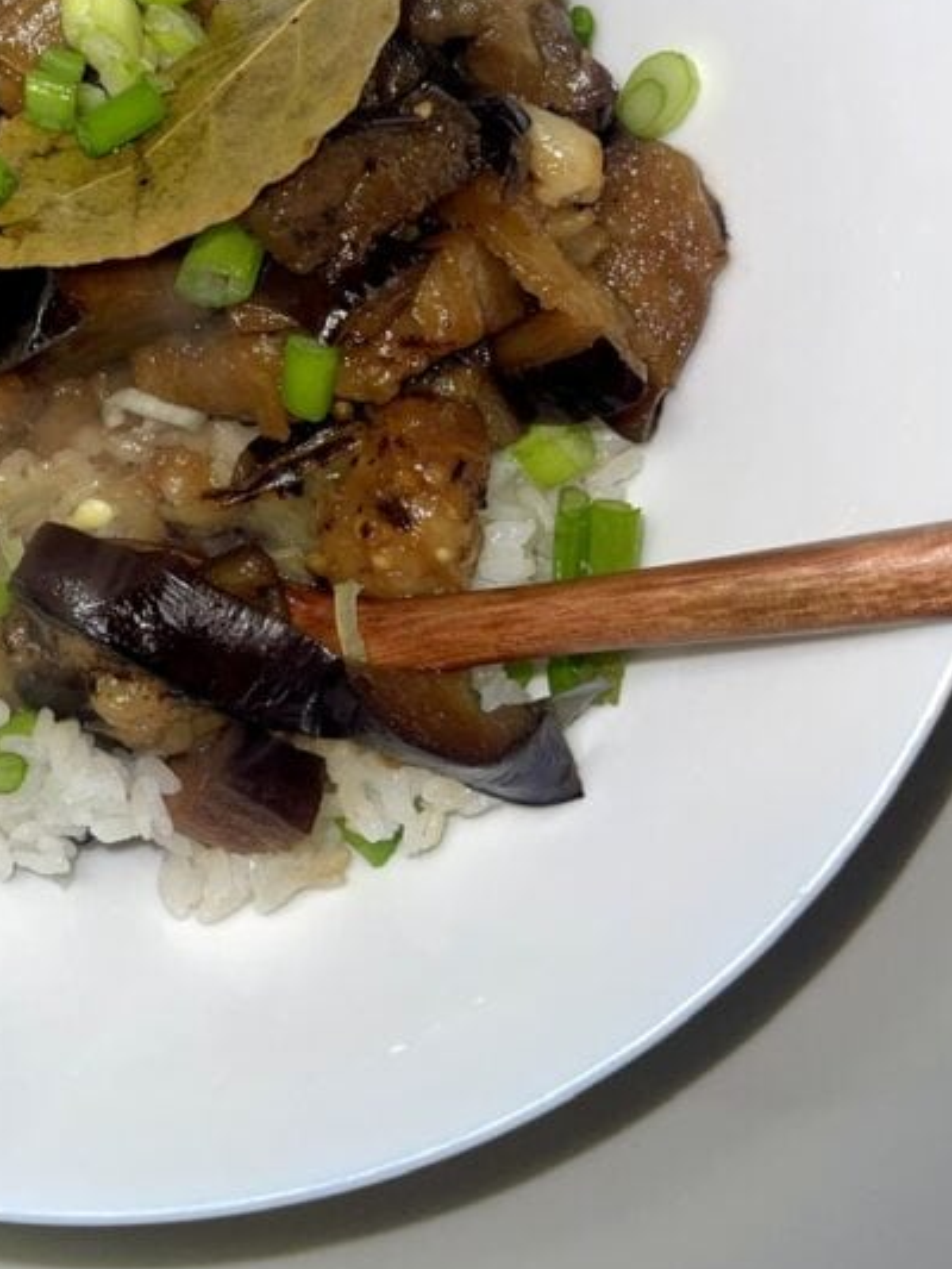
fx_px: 1759
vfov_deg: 38.6
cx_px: 136
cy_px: 310
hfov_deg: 29.3
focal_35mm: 48
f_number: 1.6
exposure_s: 1/446
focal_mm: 5.1
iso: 32
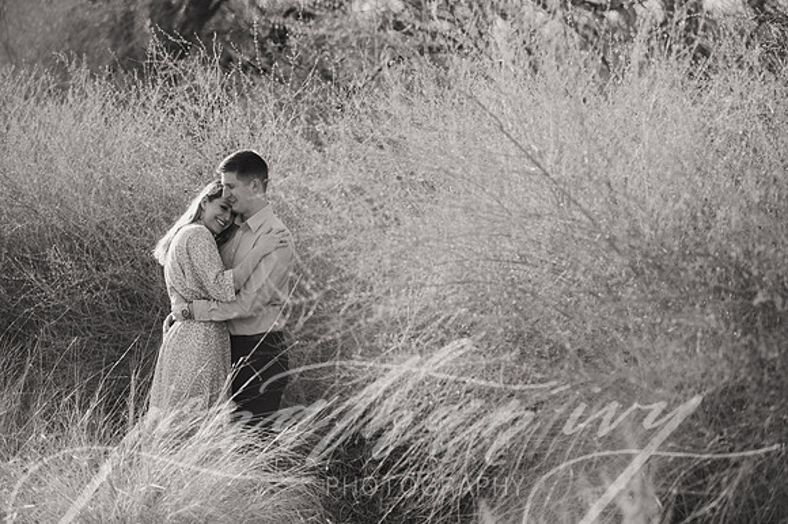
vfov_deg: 14.0
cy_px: 224
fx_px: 2130
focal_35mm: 97
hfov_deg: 21.0
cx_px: 420
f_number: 2
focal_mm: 85
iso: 100
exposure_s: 1/4000
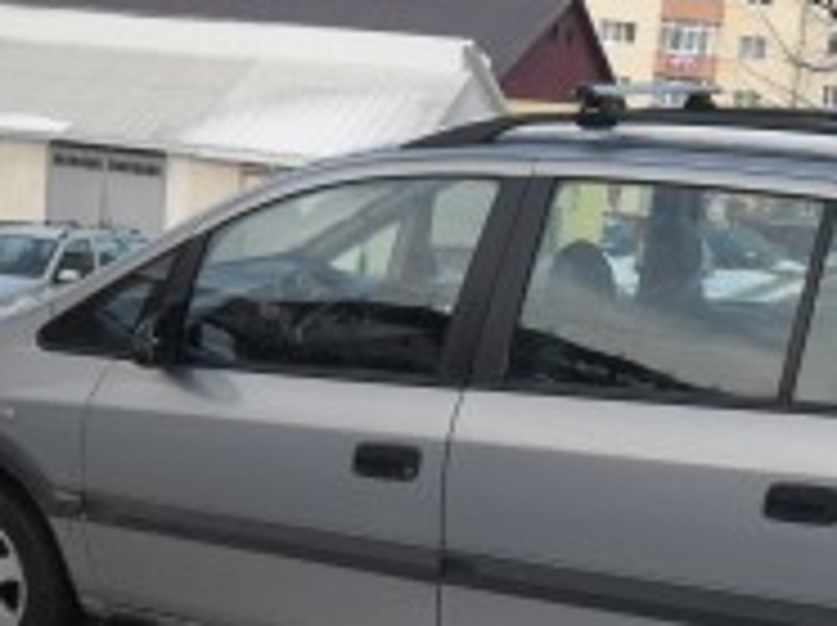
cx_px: 585
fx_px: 1594
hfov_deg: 29.1
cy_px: 446
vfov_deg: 22.1
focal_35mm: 66
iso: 100
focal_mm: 6.2
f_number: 8.9
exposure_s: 1/60
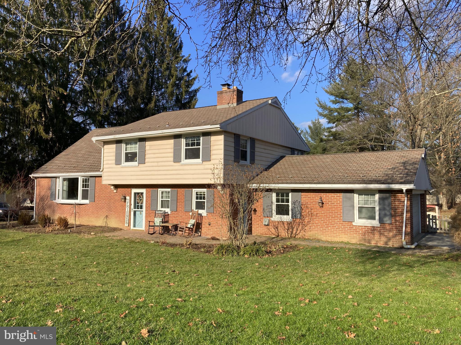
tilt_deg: +3.2
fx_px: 373
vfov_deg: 49.7
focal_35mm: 28
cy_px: 172
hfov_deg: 63.4
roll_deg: +0.0
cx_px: 230
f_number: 1.8
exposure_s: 1/1517
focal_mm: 3.99
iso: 20
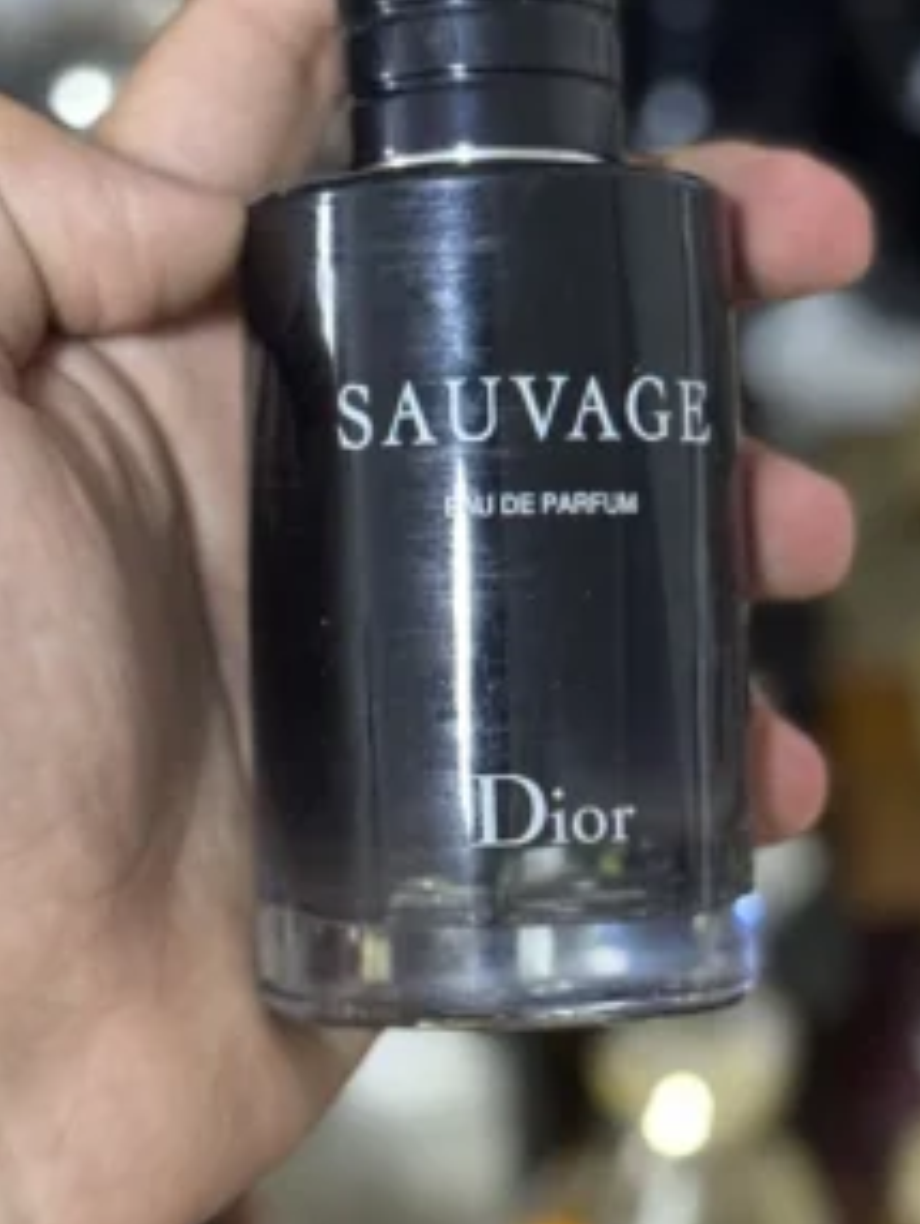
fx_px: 3397
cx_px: 488
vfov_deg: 20.4
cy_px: 464
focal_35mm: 96
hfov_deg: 15.4
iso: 400
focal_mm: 6.76
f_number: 1.78
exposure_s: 1/33
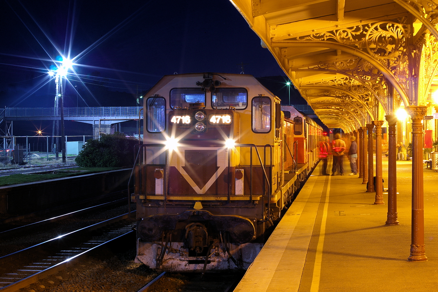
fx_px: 1004
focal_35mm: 82
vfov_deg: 16.6
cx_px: 219
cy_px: 146
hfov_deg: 24.6
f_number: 13
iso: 200
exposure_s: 30
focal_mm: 55
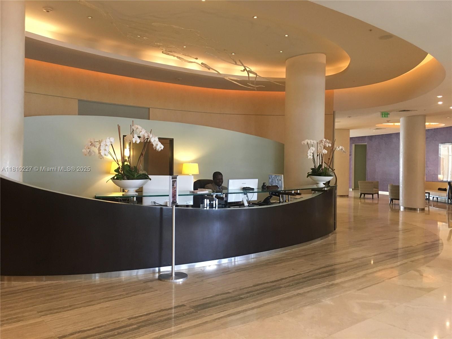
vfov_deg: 48.2
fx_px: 379
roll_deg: -1.5
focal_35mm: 29
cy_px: 170
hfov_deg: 61.7
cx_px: 226
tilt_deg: -0.9
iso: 160
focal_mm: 4.15
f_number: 2.2
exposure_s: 1/30
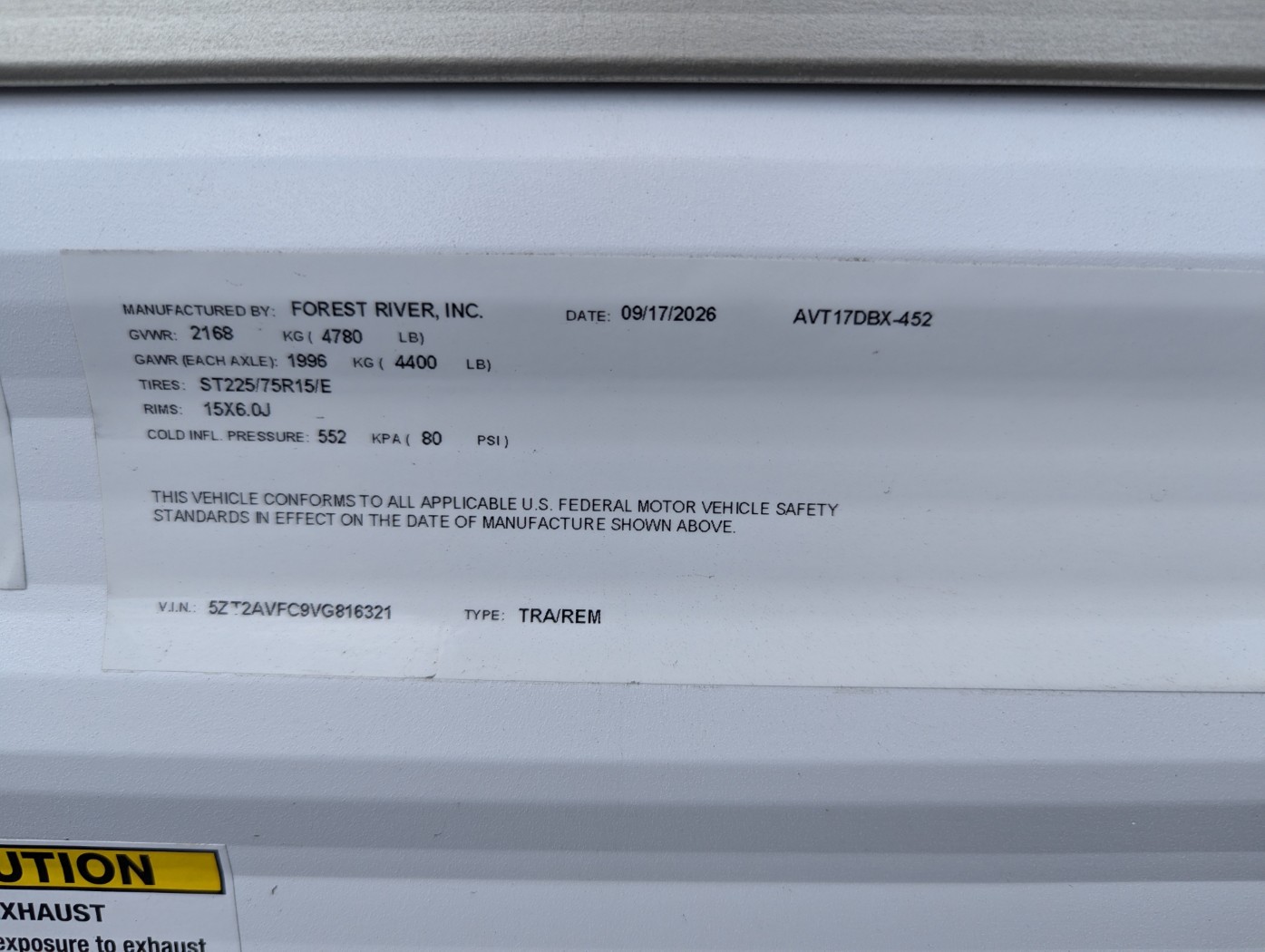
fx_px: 878
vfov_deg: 56.9
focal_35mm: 24
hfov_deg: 71.5
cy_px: 476
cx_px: 632
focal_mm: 6.81
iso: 57
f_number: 1.85
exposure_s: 1/1639
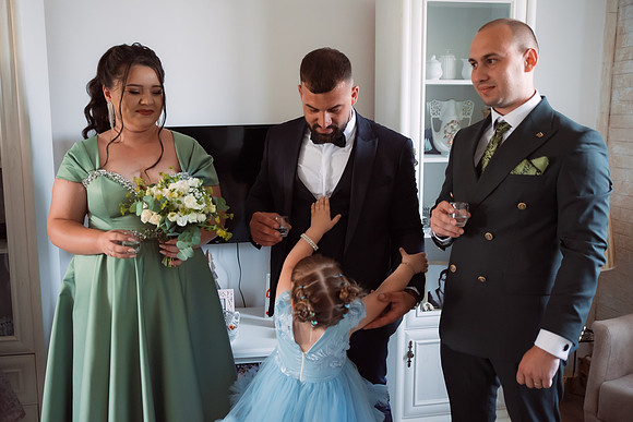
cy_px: 211
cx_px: 309
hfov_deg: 50.5
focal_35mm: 38
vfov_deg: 35.0
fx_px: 671
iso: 1250
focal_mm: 35
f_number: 2.8
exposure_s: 1/125
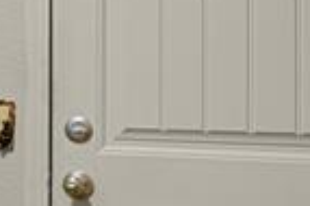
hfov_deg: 18.1
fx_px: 654
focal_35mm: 76
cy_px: 100
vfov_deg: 17.9
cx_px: -312
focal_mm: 17
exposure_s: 1/6
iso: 12800
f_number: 8
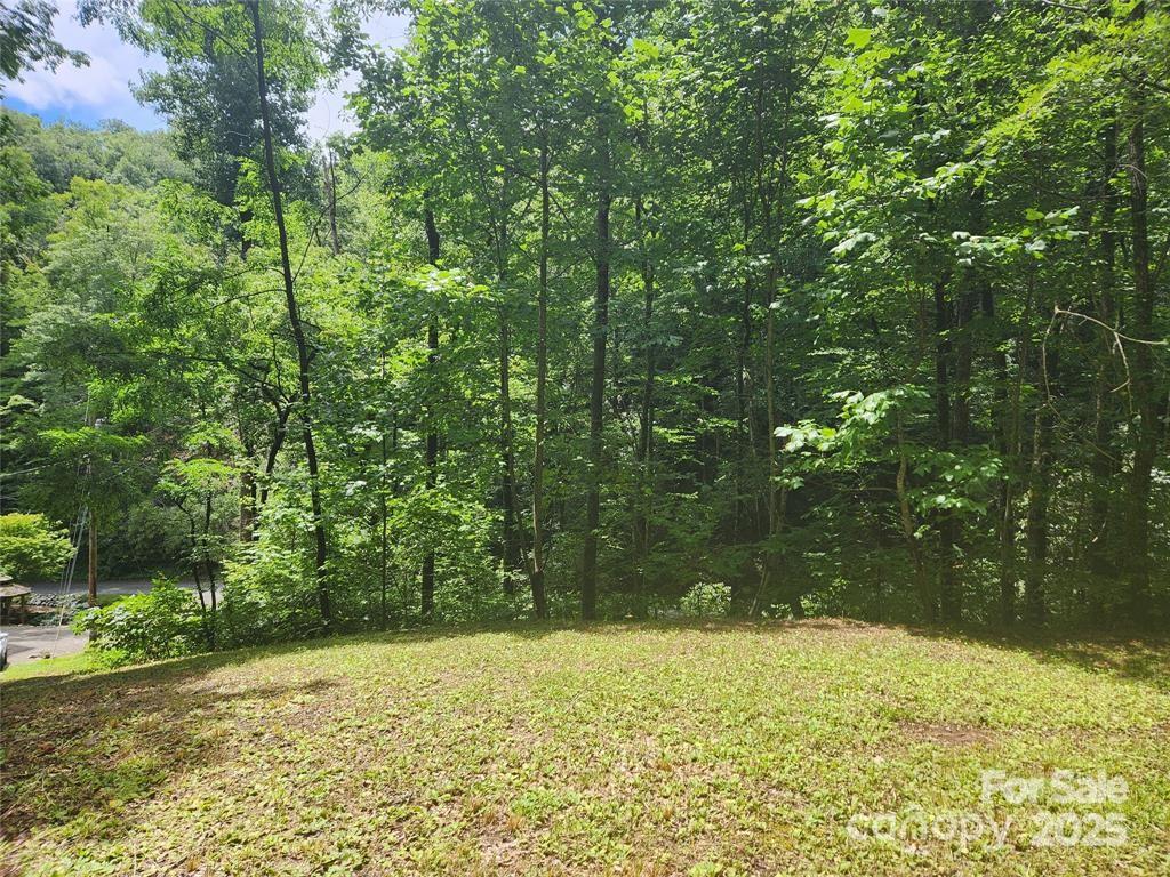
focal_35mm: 23
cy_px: 438
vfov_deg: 58.9
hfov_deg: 73.9
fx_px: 777
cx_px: 585
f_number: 1.8
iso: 20
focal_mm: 5.4
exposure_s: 1/516
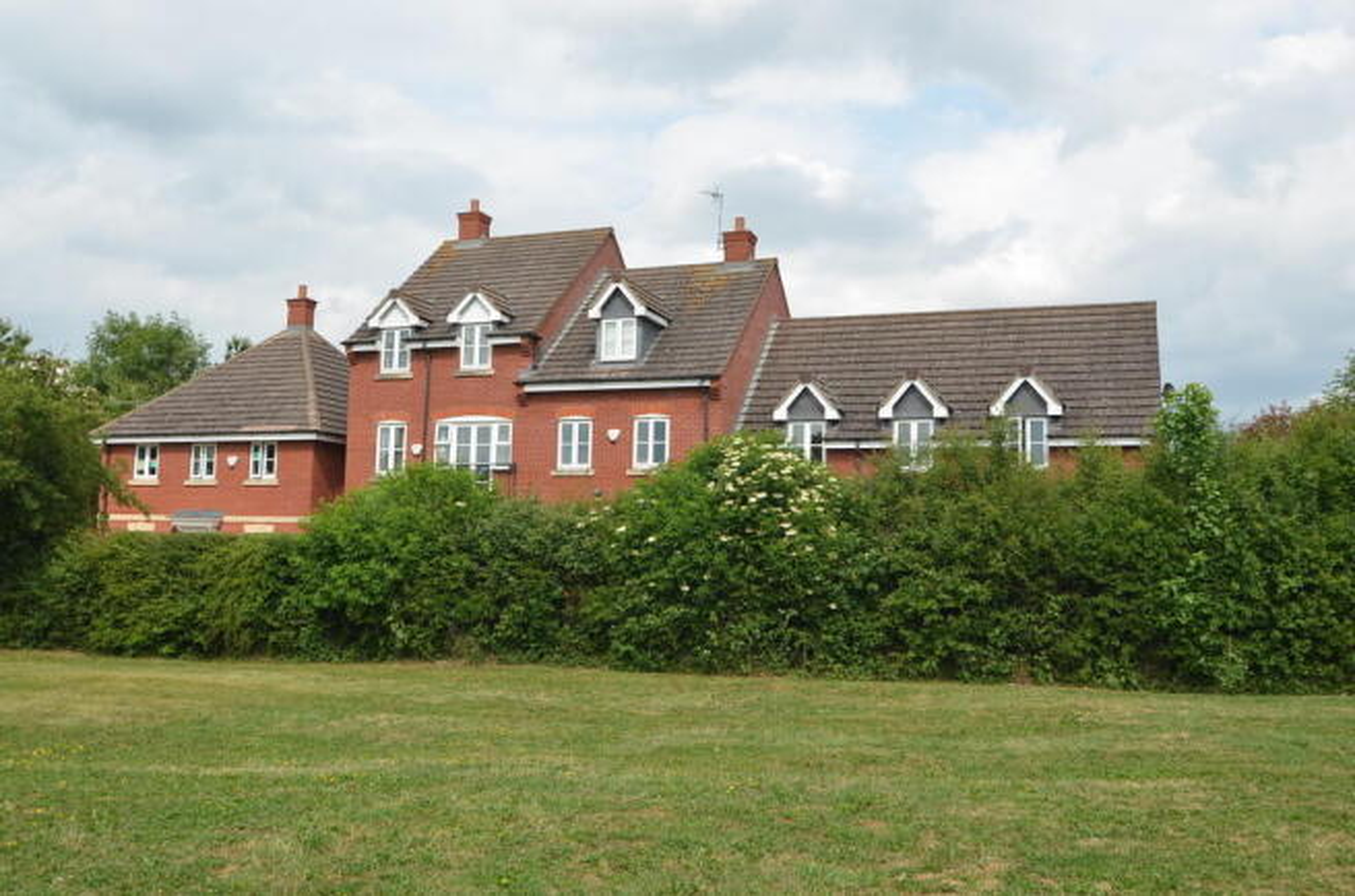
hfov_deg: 59.6
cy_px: 448
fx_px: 1183
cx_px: 678
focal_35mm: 32
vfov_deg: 41.5
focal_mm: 21
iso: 125
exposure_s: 1/250
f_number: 8
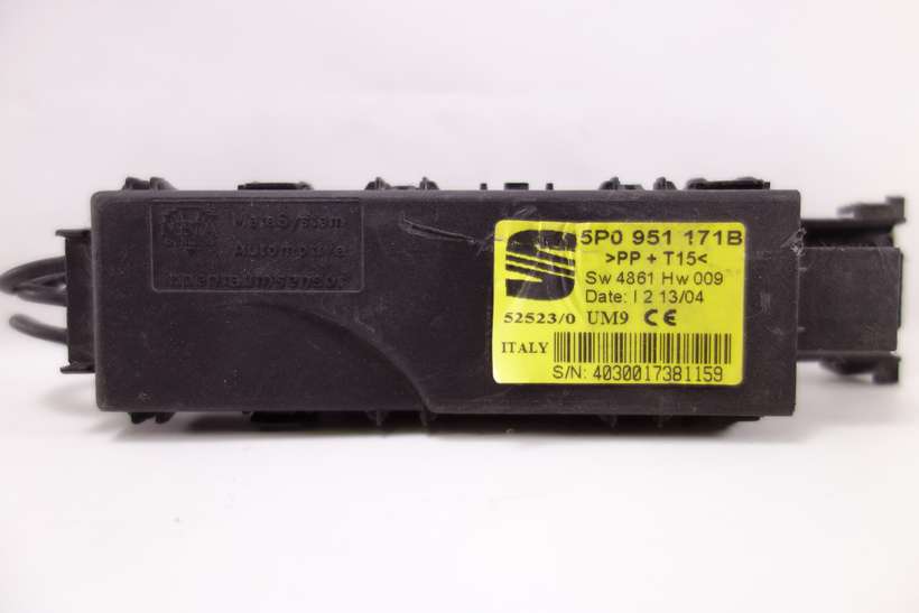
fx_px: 715
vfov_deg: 46.4
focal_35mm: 28
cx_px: 460
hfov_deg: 65.5
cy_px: 306
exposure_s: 1/100
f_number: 1.8
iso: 125
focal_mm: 10.4
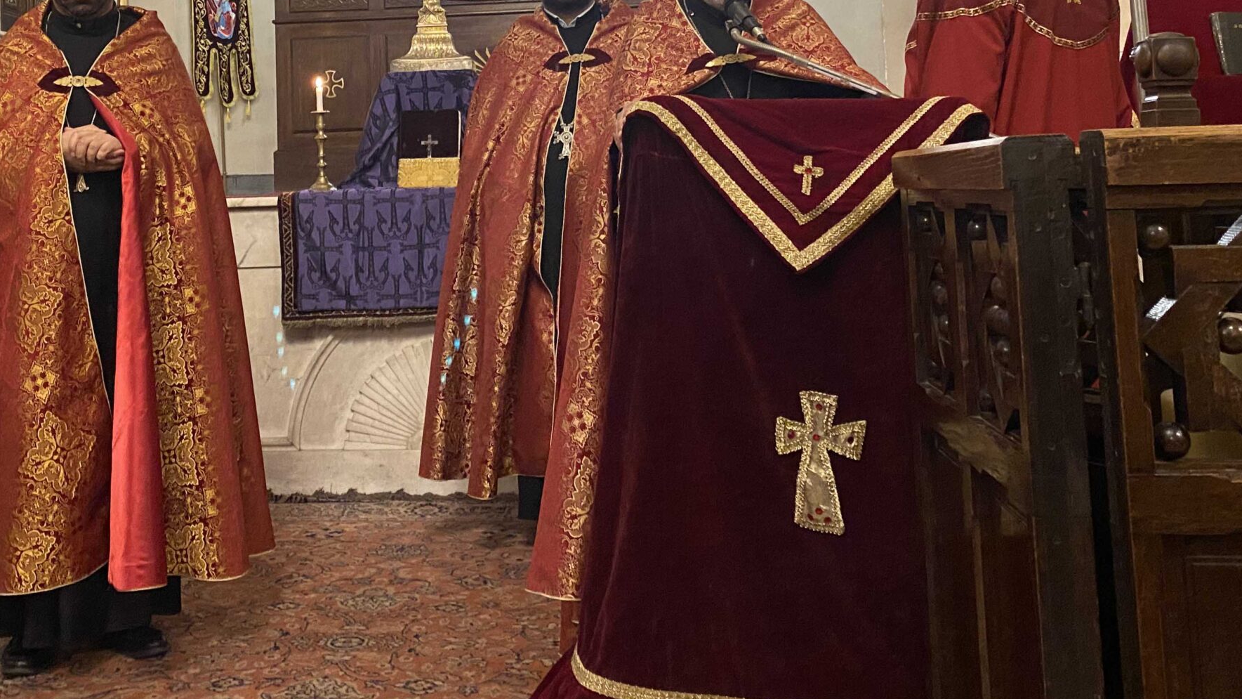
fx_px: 1350
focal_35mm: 41
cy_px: 79
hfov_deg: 48.7
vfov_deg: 28.0
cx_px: 425
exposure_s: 1/33
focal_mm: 4.25
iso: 500
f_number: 1.8
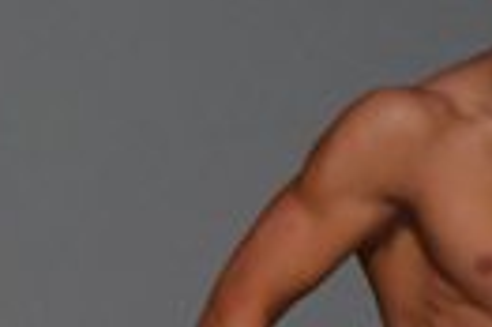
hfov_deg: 1.0
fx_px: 27872
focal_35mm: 2042
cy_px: 639
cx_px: 392
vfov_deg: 0.7
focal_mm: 230
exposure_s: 1/400
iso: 4000
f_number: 5.6
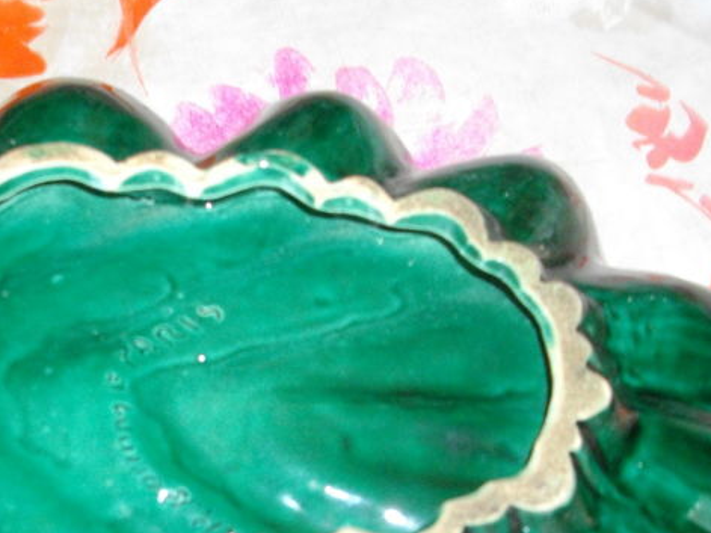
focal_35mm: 68
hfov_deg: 27.9
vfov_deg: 21.0
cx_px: 125
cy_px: 509
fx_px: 1396
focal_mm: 5.7
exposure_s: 1/50
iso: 200
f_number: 2.9
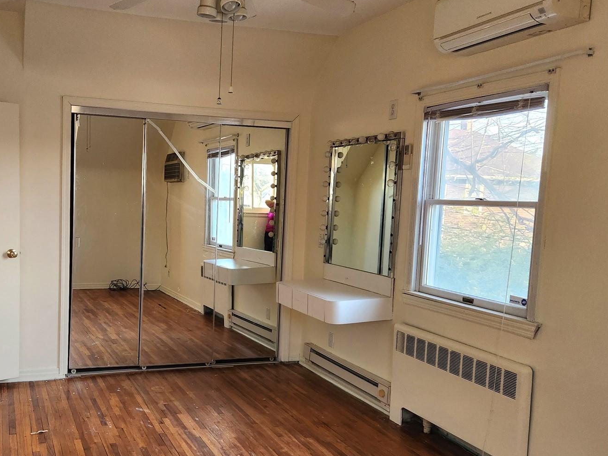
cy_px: 272
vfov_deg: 39.5
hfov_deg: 50.6
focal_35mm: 36
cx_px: 211
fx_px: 632
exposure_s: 1/120
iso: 160
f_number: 1.8
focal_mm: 5.4
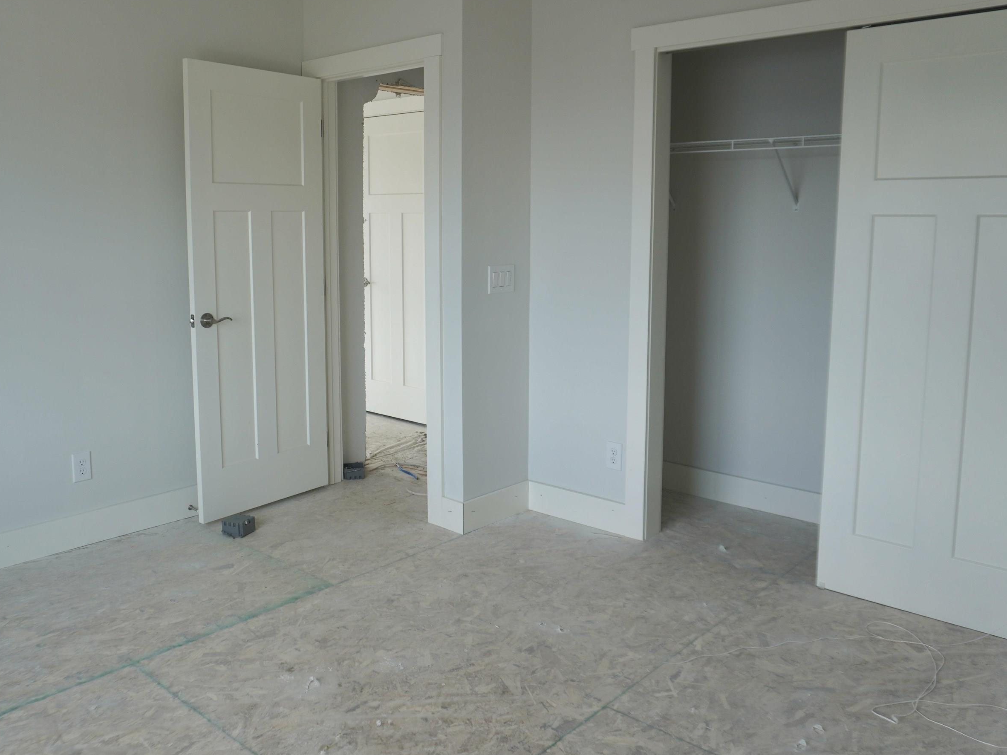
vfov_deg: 46.6
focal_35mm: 30
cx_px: 444
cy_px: 321
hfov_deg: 59.8
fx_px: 873
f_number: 4
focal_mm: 16
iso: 160
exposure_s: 1/160
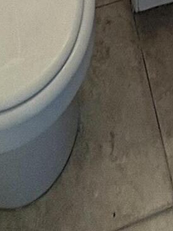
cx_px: 165
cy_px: -367
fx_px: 506
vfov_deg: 13.8
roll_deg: -0.9
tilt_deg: -18.4
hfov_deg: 19.0
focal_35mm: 76
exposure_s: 1/60
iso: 200
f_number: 2.2
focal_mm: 2.22
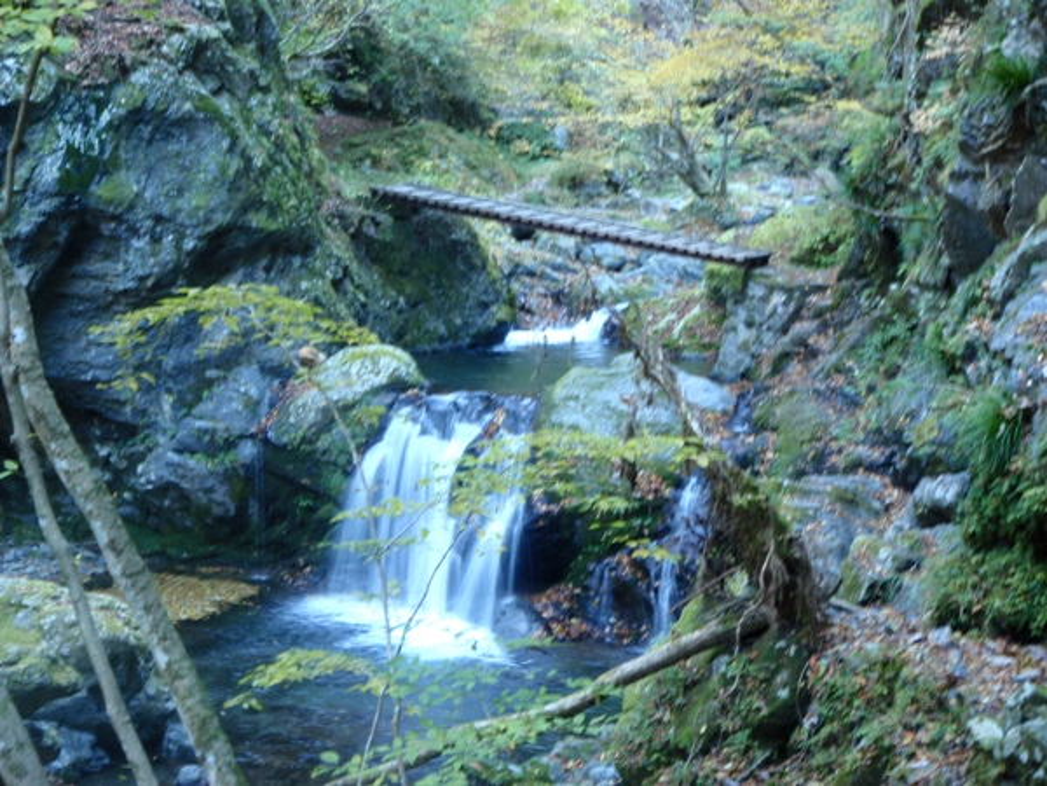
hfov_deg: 33.8
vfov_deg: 25.7
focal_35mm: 57
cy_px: 393
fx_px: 1724
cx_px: 524
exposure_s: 1/2.5
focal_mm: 10.34
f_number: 4.5
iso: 100
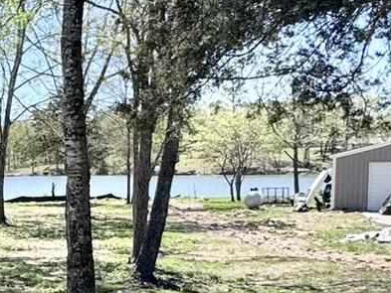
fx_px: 825
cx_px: -147
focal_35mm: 73
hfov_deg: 23.0
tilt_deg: -5.8
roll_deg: +0.4
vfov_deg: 19.9
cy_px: 246
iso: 50
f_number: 2.2
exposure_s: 1/1395
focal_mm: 2.22
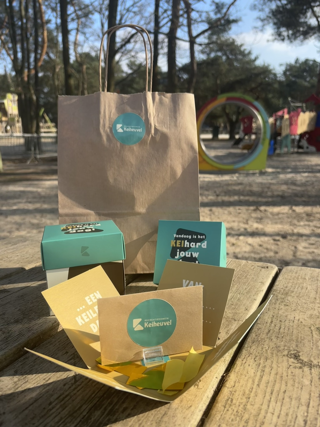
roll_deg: -1.9
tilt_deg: -12.7
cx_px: 160
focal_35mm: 26
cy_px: 214
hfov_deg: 53.1
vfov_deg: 67.3
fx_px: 320
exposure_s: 1/1477
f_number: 1.6
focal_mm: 5.96
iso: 50
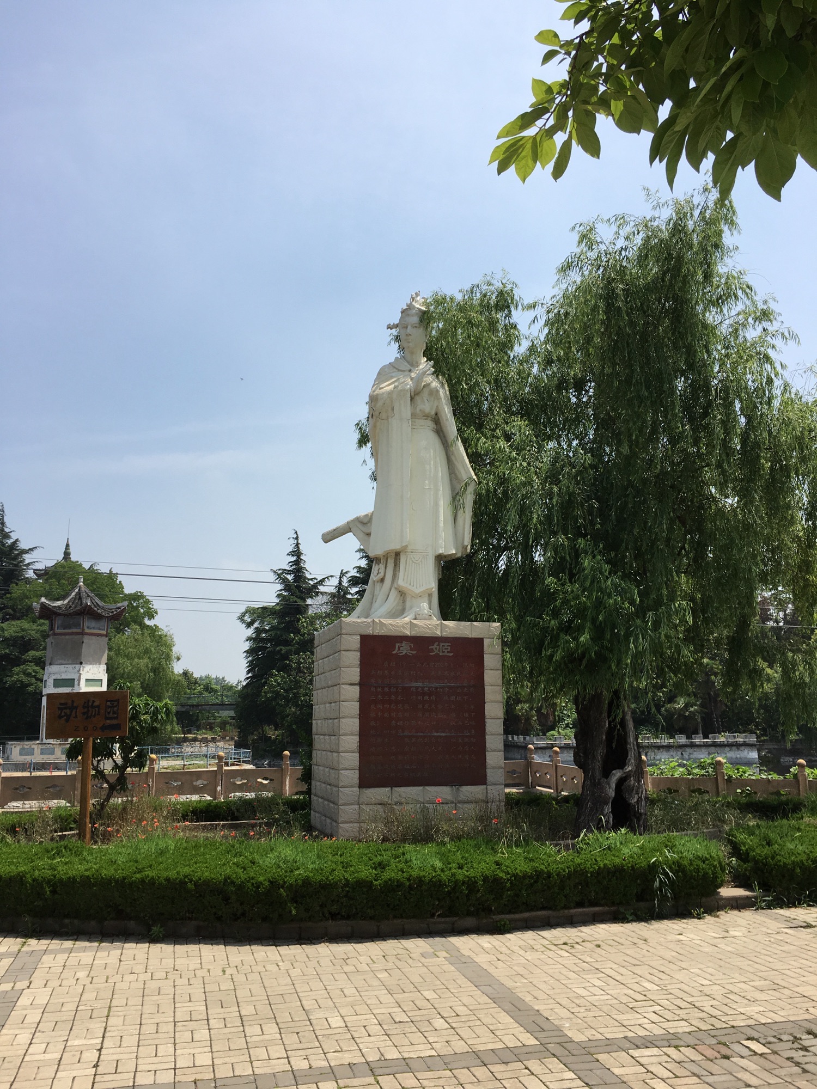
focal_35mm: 29
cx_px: 408
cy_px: 544
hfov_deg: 48.2
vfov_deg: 61.7
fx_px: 913
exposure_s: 1/1570
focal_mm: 4.15
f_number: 2.2
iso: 25
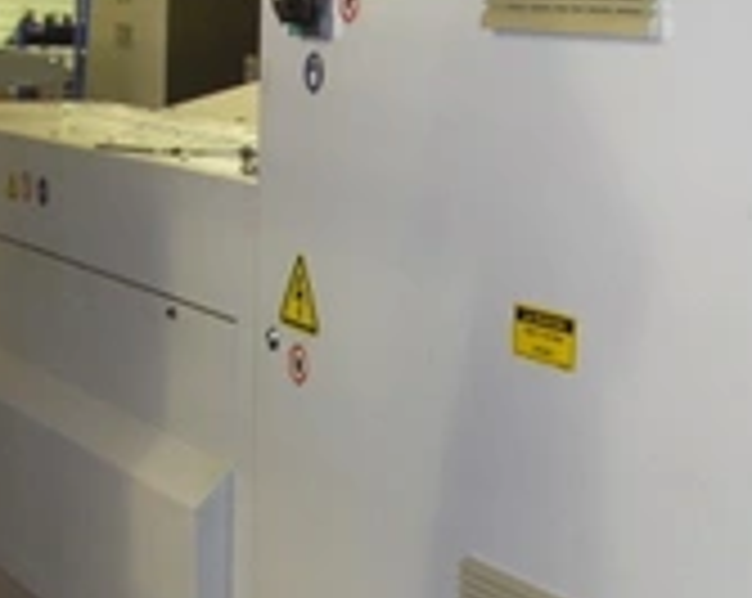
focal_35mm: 89
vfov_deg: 17.2
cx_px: 567
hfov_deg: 21.3
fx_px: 1977
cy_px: 391
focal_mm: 6.2
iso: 200
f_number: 2.7
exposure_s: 1/60
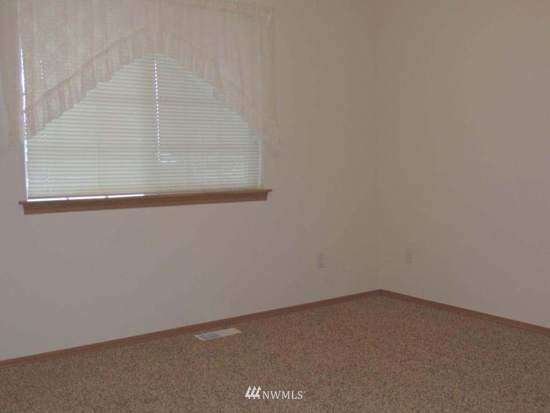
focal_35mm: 33
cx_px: 275
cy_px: 206
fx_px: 524
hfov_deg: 55.4
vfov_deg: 42.9
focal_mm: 5.8
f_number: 3.2
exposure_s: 1/30
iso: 200
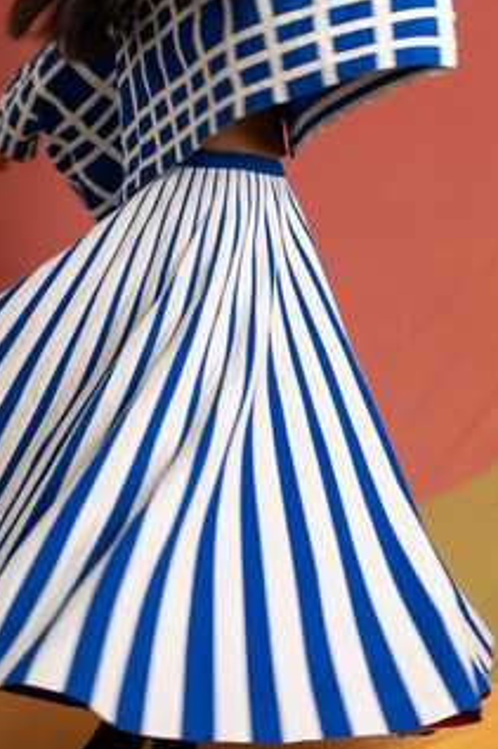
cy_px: 292
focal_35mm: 58
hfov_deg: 23.3
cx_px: 205
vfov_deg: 34.4
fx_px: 1205
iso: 1250
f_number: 3.2
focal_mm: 35
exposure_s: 1/200
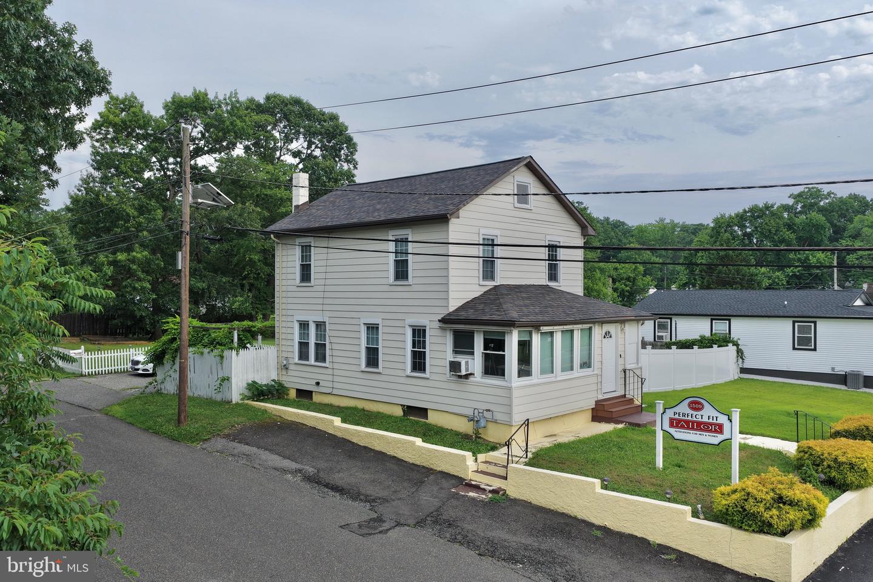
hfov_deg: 65.5
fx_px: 679
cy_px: 291
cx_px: 436
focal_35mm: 28
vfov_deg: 46.4
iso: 250
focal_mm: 14.45
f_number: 2.8
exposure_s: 1/1250
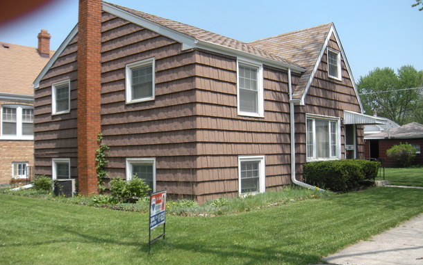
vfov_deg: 32.8
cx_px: 210
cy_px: 145
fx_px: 450
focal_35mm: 39
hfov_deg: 50.4
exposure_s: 1/455
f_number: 3.8
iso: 64
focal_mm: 5.9
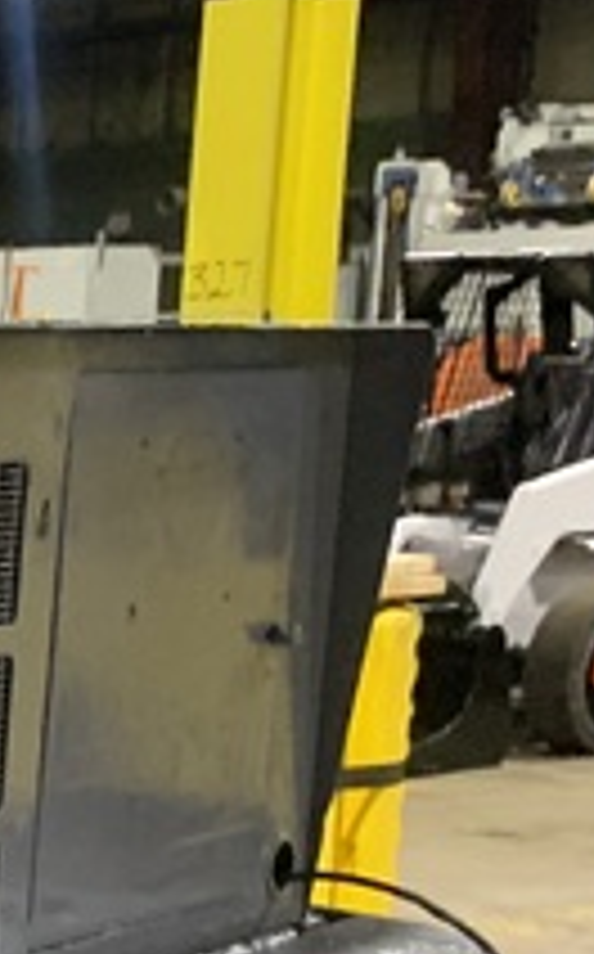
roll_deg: -0.1
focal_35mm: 104
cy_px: 886
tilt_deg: -11.9
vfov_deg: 19.6
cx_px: -1066
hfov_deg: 10.0
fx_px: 2701
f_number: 1.8
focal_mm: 4.25
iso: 400
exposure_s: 1/40
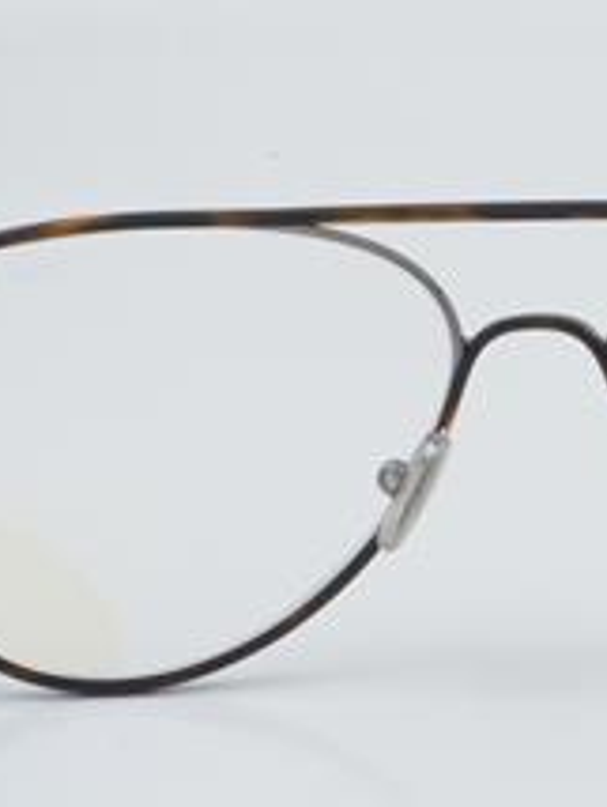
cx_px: 550
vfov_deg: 13.3
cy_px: 437
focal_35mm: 148
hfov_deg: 10.0
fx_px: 3451
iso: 100
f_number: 32
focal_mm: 55
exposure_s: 1/3
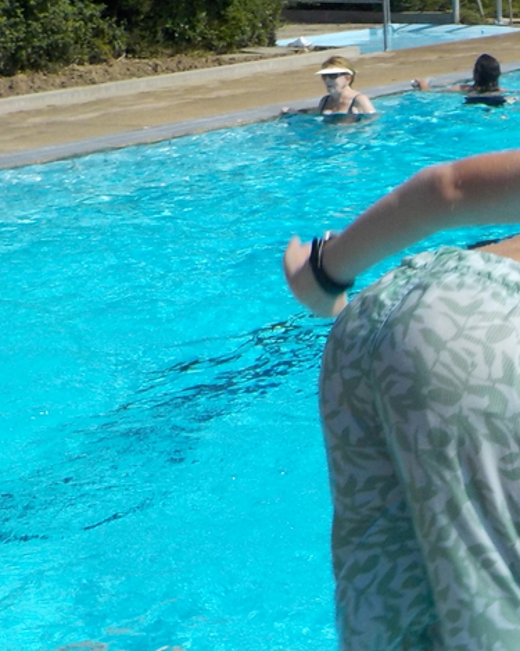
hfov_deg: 22.2
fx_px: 1232
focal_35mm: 64
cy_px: 469
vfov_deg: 29.2
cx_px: 610
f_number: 6.6
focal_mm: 4.1
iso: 125
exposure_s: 1/500
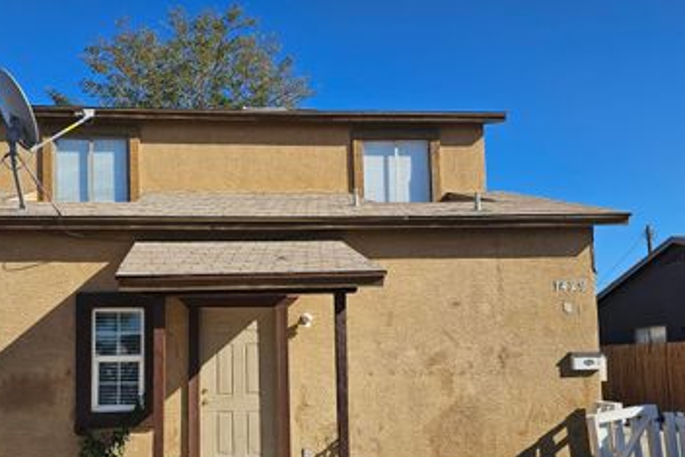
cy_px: 318
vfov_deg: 38.3
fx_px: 647
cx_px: 274
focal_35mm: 34
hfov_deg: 55.4
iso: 25
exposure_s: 1/2000
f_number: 1.7
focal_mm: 6.3
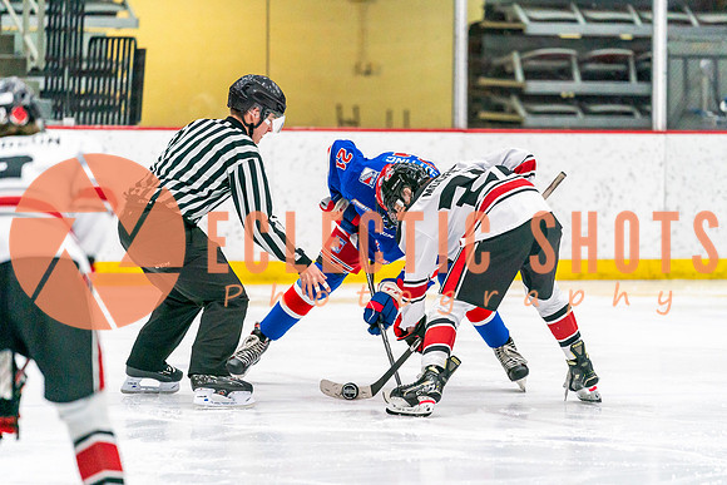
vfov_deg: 6.0
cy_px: 264
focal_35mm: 228
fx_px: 4604
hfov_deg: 9.0
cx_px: 378
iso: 3200
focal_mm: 200
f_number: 2.8
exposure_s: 1/1250
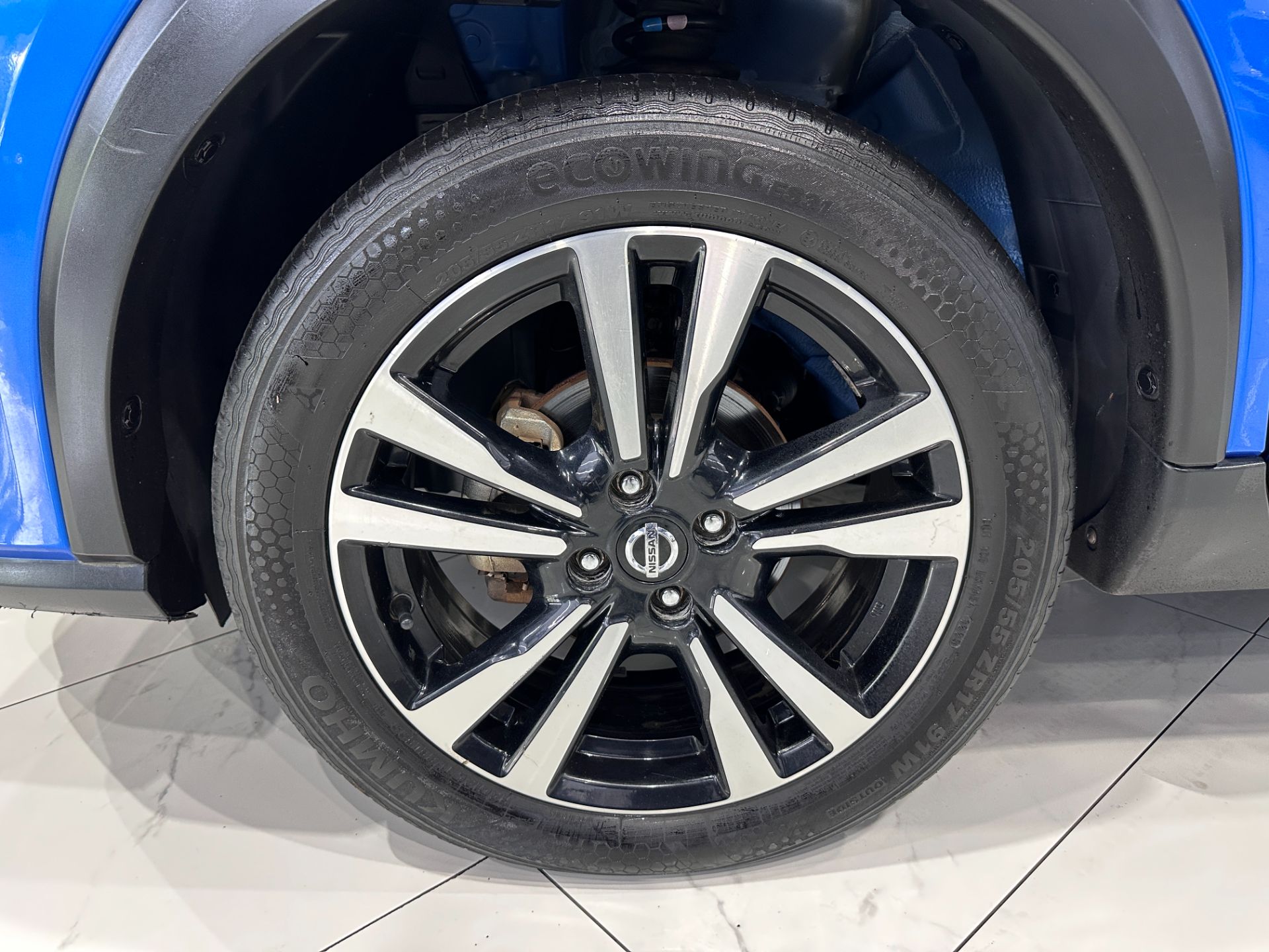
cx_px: 634
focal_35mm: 24
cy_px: 476
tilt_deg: -20.2
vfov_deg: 56.8
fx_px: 880
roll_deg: +1.3
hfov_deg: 71.6
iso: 250
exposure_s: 1/60
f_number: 1.78
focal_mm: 6.86
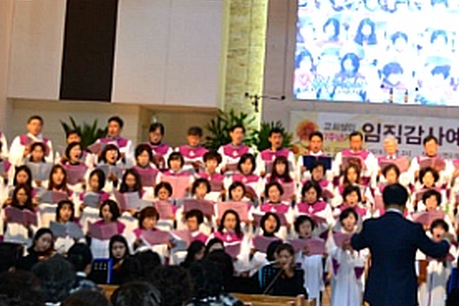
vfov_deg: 15.2
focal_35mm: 90
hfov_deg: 22.2
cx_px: 391
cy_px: 101
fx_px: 1148
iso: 400
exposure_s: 1/60
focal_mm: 26
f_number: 4.2
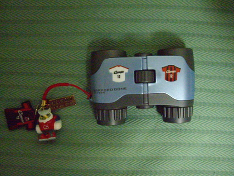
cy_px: 88
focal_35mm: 38
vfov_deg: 37.7
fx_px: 257
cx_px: 117
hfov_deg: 49.0
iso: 1600
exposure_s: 1/25
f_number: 2.7
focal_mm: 6.2
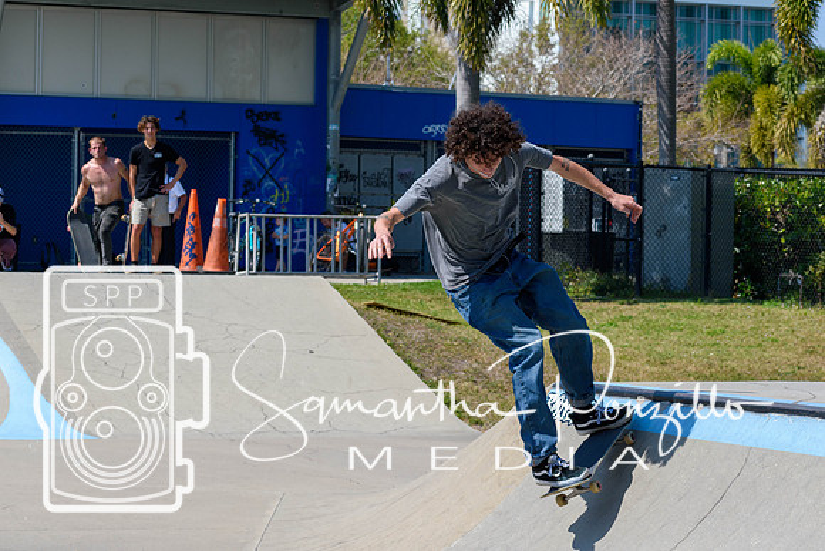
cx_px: 412
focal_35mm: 120
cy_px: 276
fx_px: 2751
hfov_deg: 17.1
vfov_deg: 11.4
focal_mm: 80
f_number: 7.1
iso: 200
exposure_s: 1/800
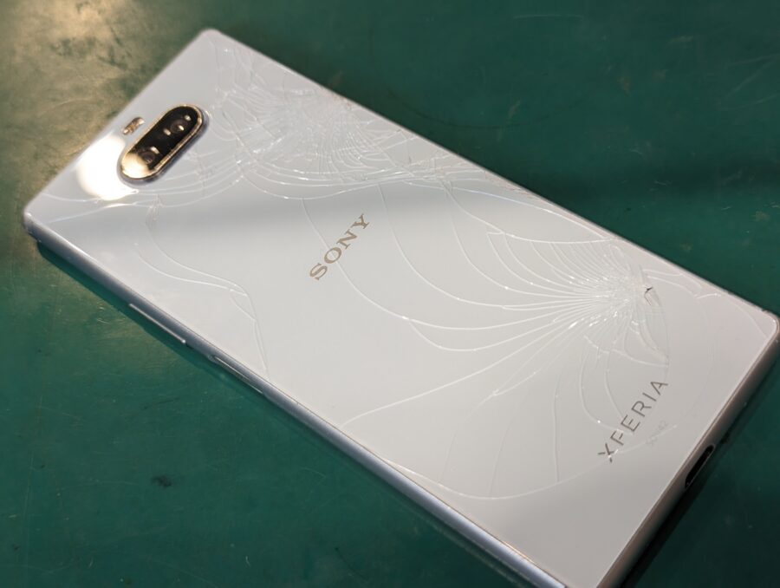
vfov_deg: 30.3
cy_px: 294
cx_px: 390
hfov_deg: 39.6
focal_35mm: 48
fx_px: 1083
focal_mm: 6.81
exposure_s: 1/33.3
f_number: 1.85
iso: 69
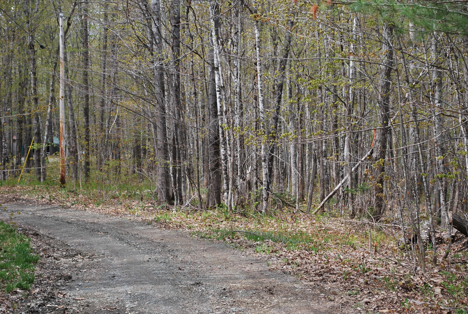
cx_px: 234
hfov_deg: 24.6
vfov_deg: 16.6
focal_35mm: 82
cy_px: 157
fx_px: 1075
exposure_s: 1/160
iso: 100
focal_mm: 55
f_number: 6.3
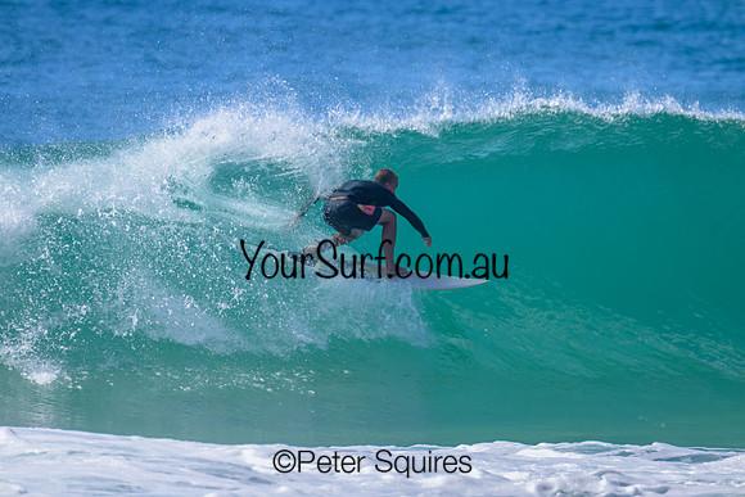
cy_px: 248
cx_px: 372
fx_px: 16559
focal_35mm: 800
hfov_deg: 2.6
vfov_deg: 1.7
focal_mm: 800
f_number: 11
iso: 1250
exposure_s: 1/2000
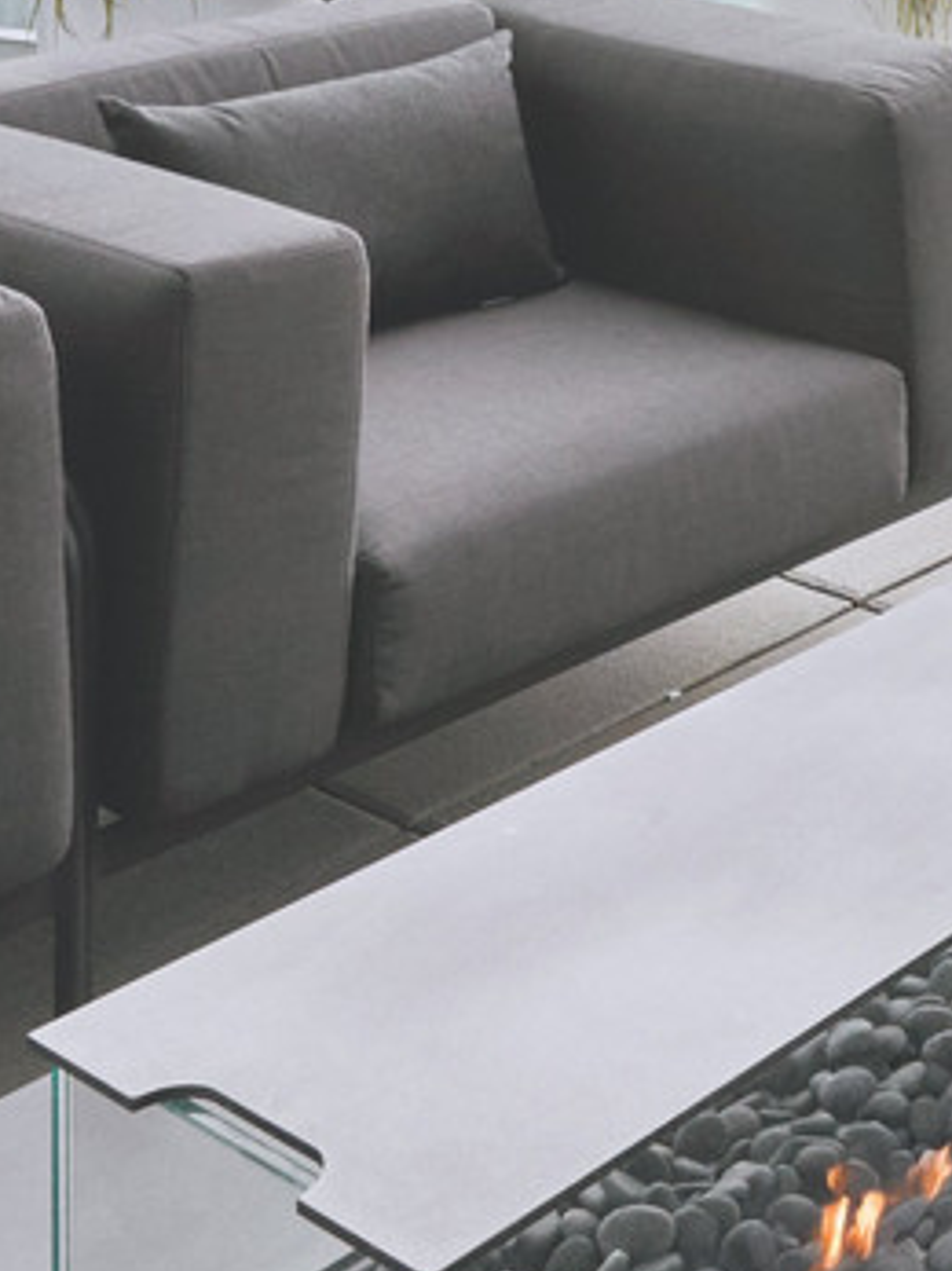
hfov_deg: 19.2
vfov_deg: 25.7
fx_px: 2458
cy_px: -289
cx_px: 1424
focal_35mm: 67
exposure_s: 1/30
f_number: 13
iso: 100
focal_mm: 14
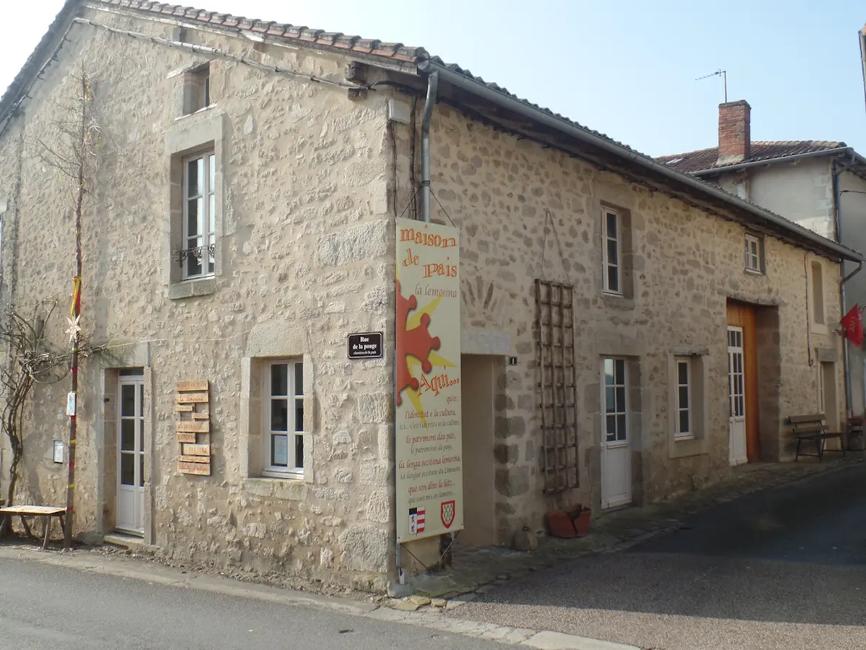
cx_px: 433
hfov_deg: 52.6
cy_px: 325
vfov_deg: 40.7
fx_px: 876
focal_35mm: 35
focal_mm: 6.2
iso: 80
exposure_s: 1/500
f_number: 3.4
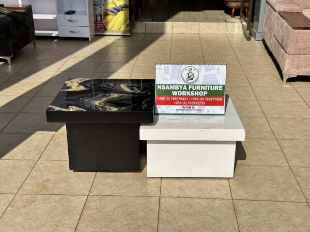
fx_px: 430
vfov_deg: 30.3
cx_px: 155
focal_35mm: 48
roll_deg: -0.9
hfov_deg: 39.7
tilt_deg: -21.2
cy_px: 116
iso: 64
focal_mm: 6.86
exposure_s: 1/10870
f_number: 1.78
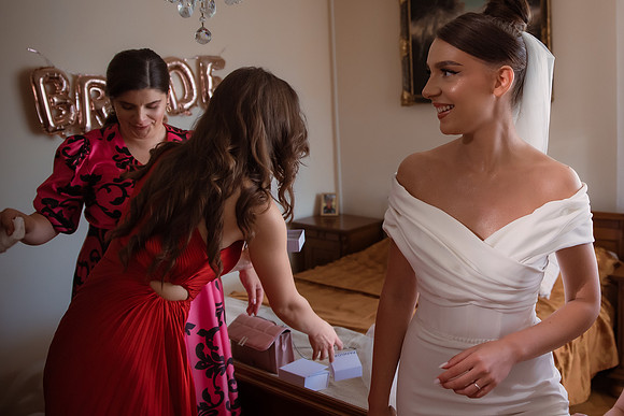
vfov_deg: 36.5
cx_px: 469
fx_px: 626
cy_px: 148
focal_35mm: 36
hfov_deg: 50.8
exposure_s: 1/250
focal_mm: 24
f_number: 2.8
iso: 800
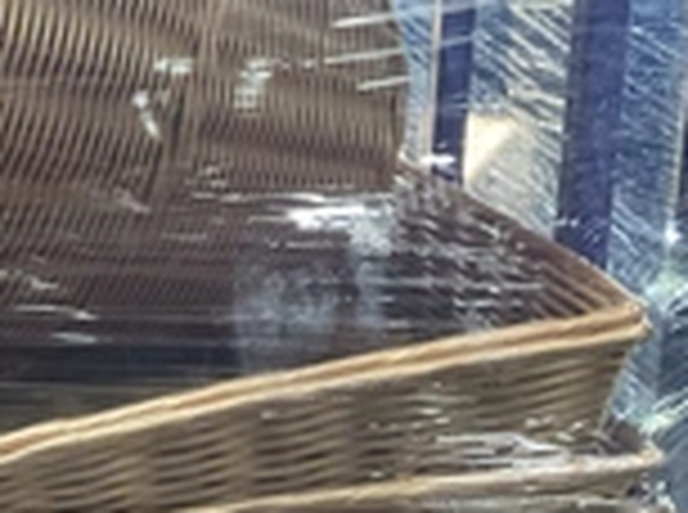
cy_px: 117
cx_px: -90
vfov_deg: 19.1
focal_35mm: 76
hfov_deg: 23.9
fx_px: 1507
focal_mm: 3
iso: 200
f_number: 1.8
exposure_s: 1/40
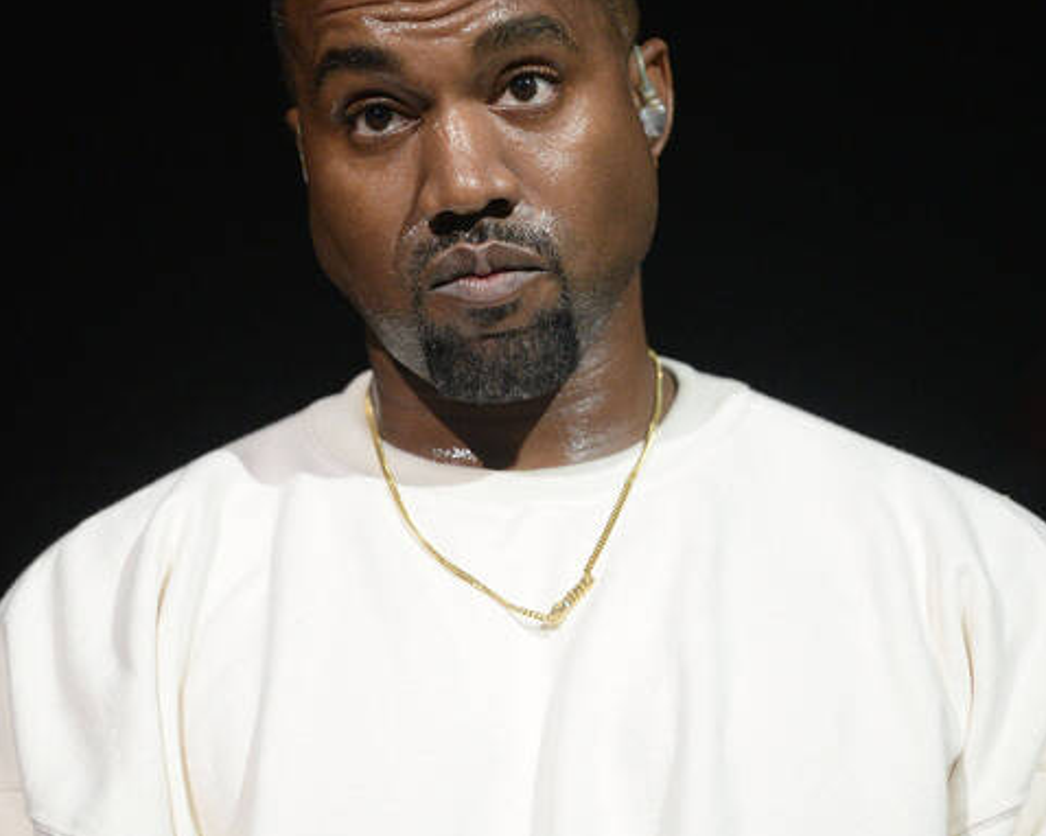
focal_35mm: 294
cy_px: 364
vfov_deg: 5.3
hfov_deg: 6.6
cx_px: 501
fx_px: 9098
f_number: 3.2
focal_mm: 200
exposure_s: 1/400
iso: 3200
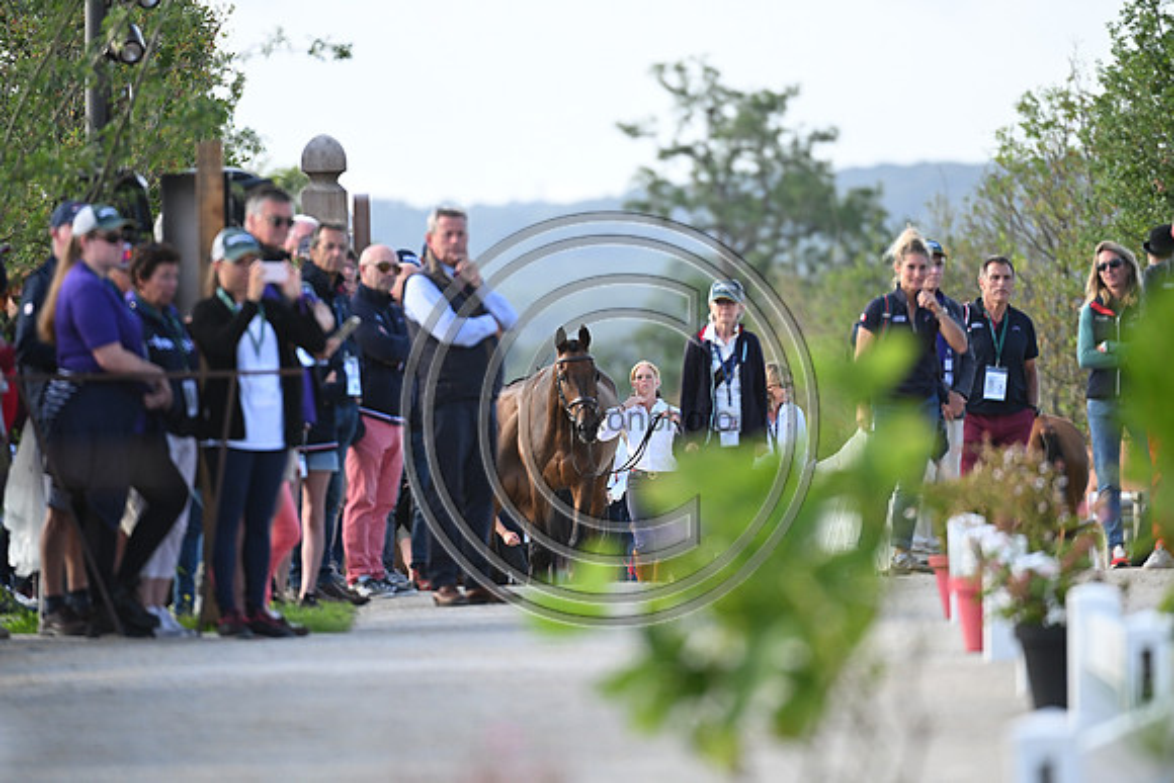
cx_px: 587
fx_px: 13047
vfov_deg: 3.4
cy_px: 392
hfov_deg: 5.2
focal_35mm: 400
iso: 1400
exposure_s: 1/1600
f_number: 5
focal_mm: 400
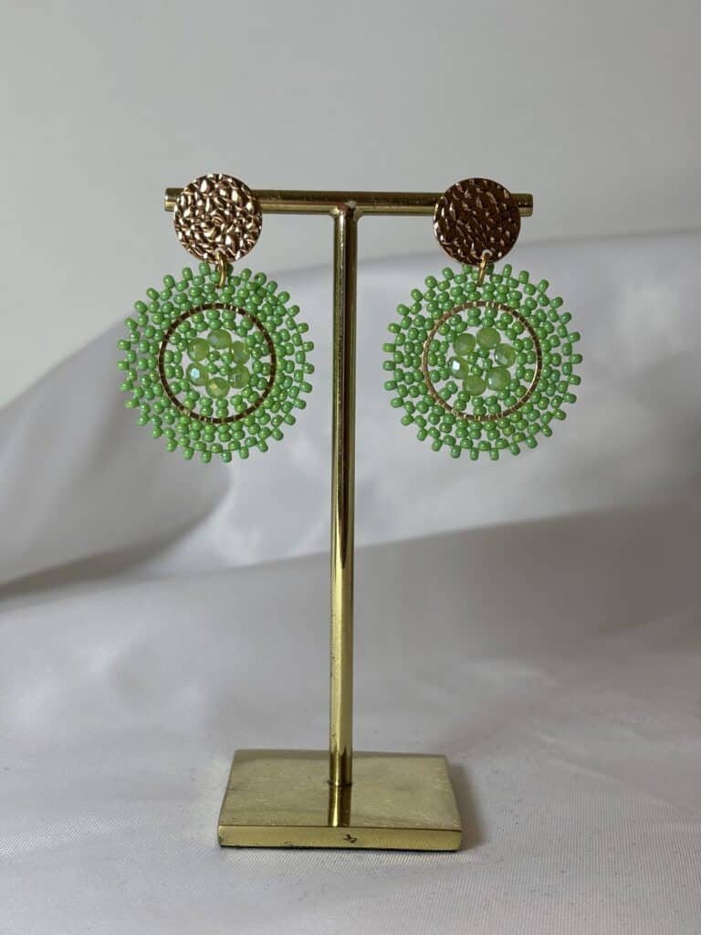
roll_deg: -2.2
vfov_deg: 36.8
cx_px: 350
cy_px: 468
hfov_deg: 28.0
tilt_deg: -7.4
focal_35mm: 52
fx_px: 1404
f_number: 1.6
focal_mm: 5.96
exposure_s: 1/162
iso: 32
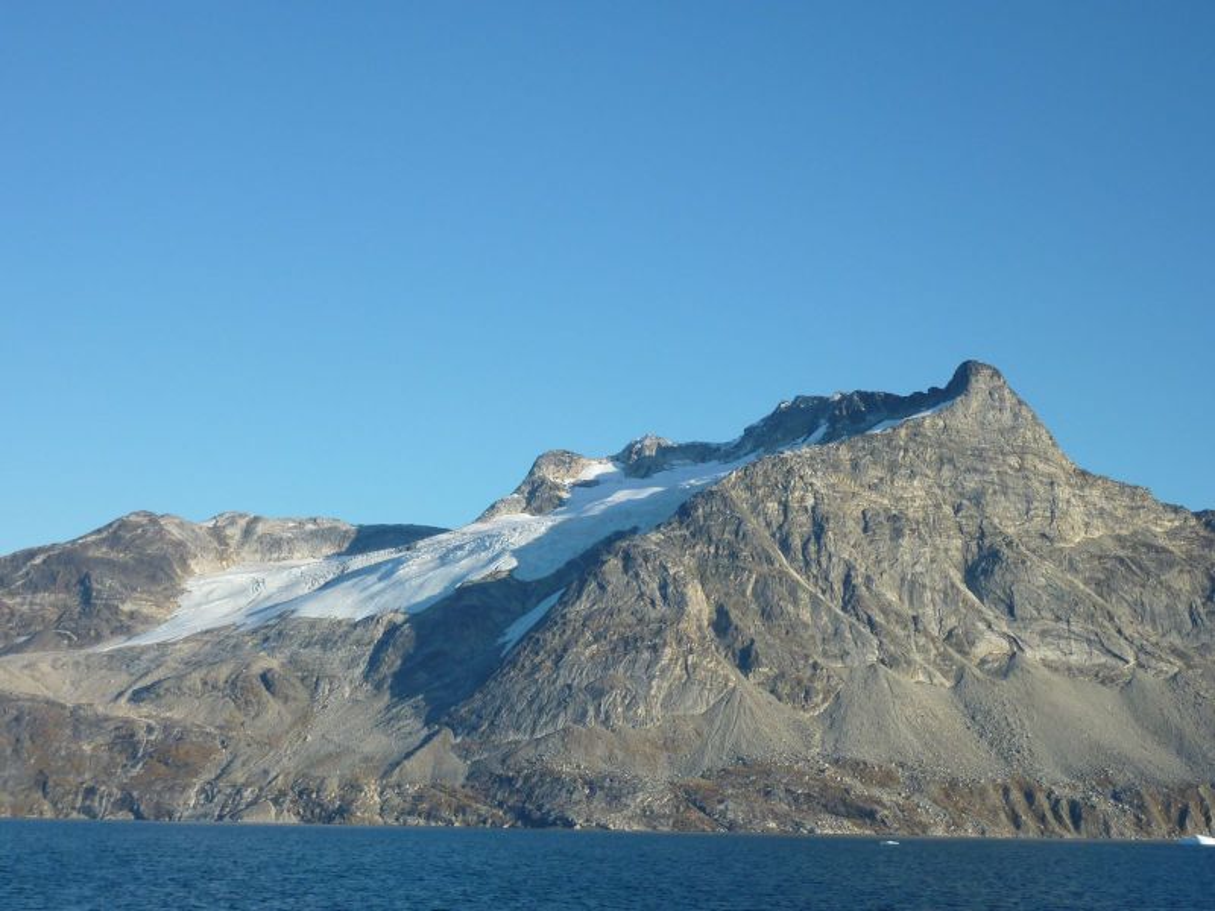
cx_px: 608
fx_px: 1930
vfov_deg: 26.6
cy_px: 456
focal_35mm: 55
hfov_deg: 34.9
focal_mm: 9.1
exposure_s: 1/500
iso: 80
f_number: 4.5
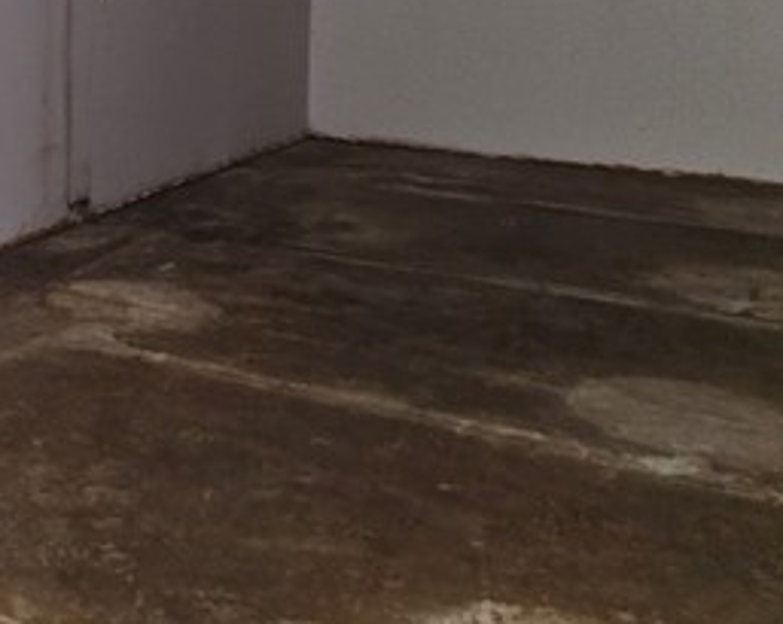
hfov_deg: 29.5
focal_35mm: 56
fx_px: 1296
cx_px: -128
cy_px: 55
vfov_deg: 26.1
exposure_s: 1/9.99
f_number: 1.7
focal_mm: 6.3
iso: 250
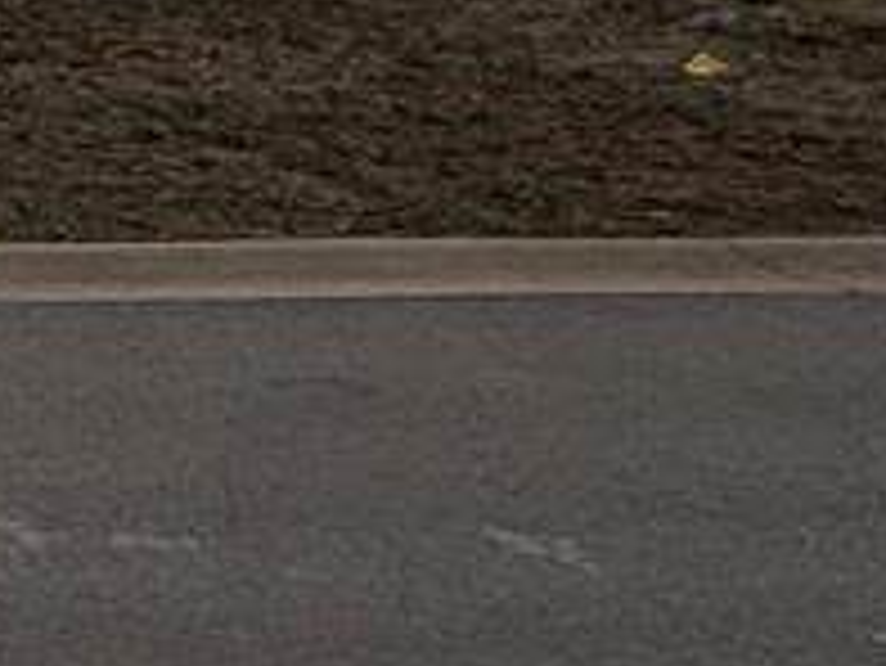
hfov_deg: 14.1
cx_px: -1286
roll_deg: -0.1
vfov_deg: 14.7
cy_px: -446
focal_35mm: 91
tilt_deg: +4.4
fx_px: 2331
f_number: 2.2
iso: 50
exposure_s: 1/5618
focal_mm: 2.22
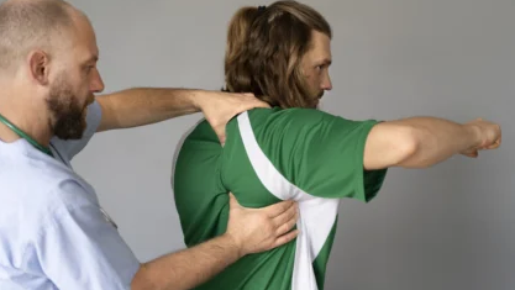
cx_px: 257
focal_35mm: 58
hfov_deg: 36.0
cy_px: 130
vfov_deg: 20.7
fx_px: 792
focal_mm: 55
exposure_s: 1/160
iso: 250
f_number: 2.5
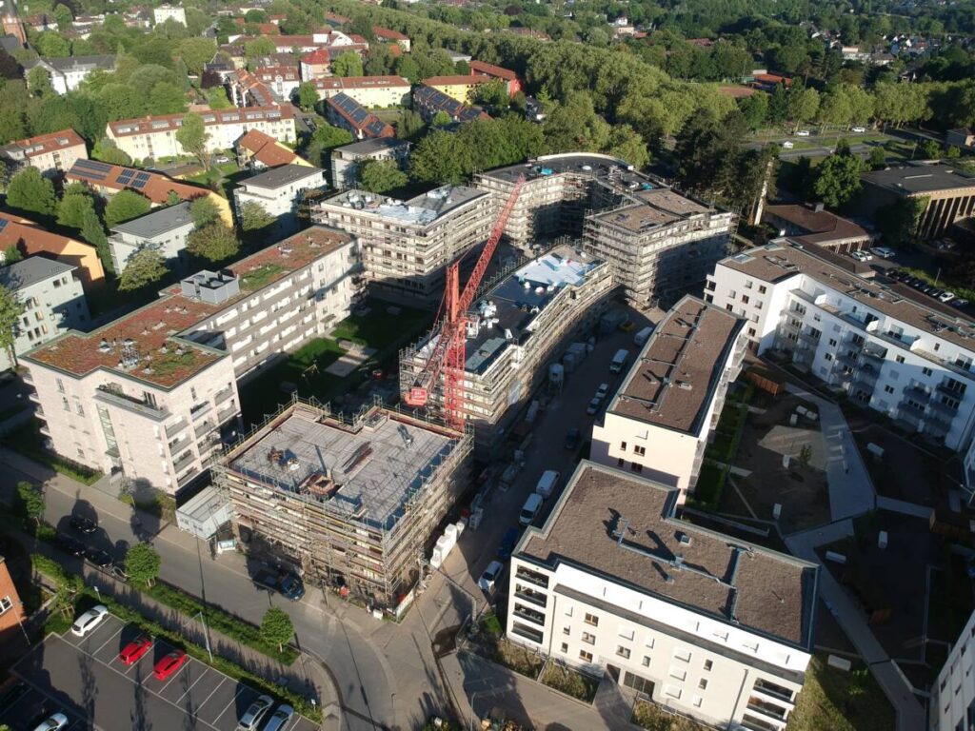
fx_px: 704
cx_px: 488
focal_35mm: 25
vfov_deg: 54.9
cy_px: 366
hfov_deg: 69.4
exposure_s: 1/800
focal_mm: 4.49
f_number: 2.6
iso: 100
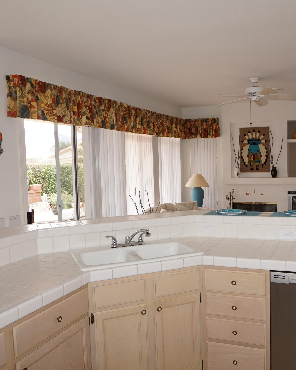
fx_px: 372
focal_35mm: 34
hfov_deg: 42.8
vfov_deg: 52.8
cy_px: 185
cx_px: 196
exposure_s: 1/160
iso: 400
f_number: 4
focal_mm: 16
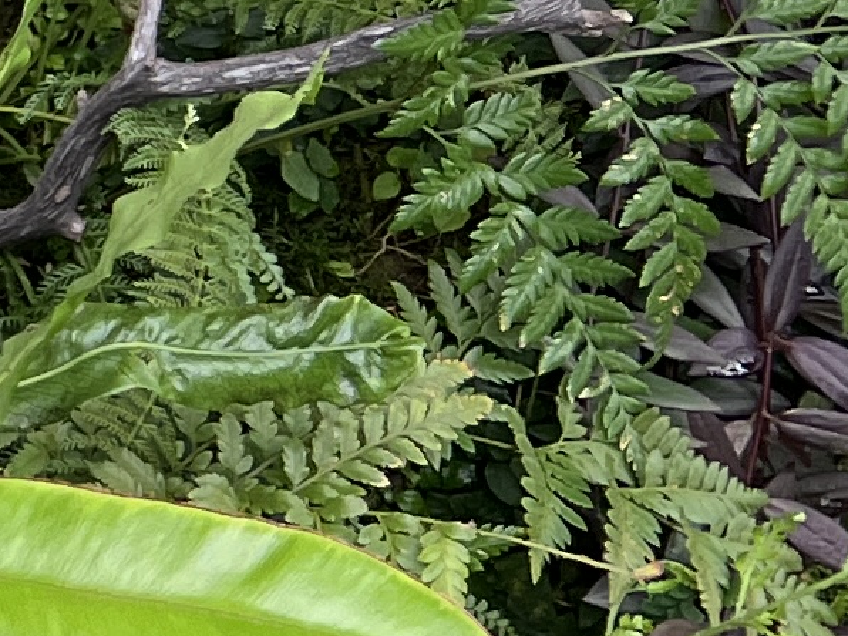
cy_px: -364
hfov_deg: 9.0
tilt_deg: -3.5
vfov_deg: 8.2
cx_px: -1759
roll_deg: +2.1
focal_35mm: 176
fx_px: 4312
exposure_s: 1/160
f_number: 1.5
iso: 64
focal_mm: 5.7
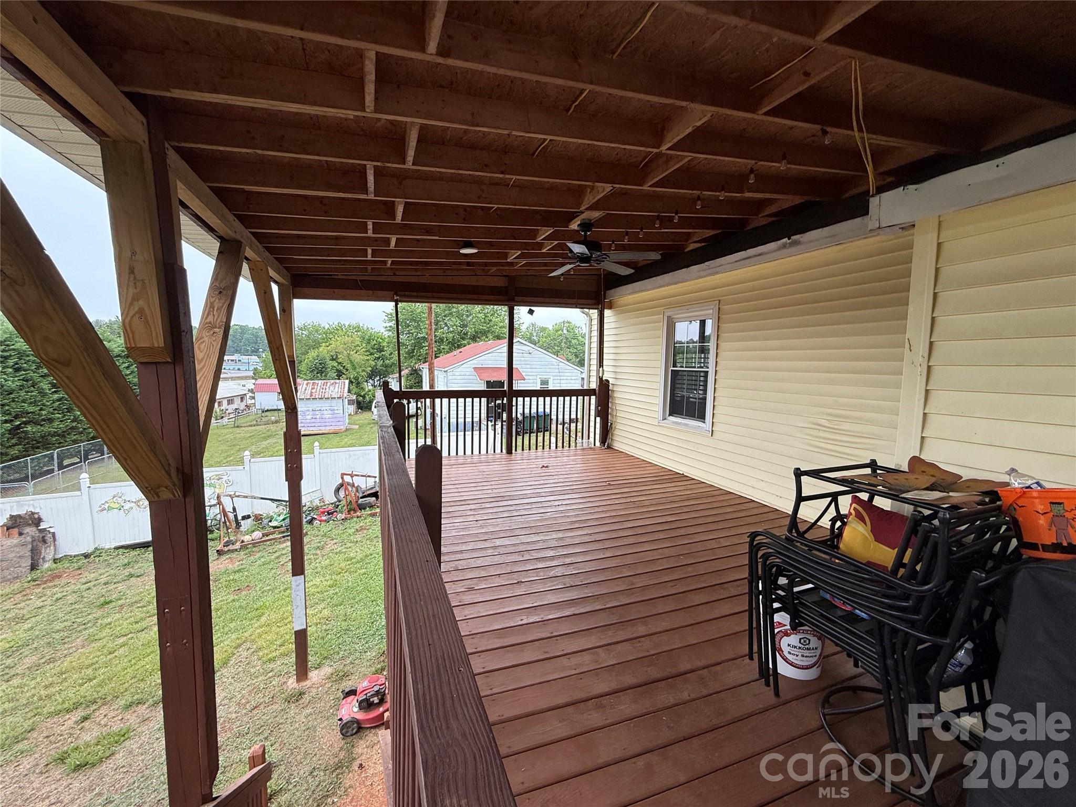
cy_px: 404
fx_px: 435
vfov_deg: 85.7
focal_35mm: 14
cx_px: 538
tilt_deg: -5.5
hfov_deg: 102.1
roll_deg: -1.4
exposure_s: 1/298
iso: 64
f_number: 2.2
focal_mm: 2.22
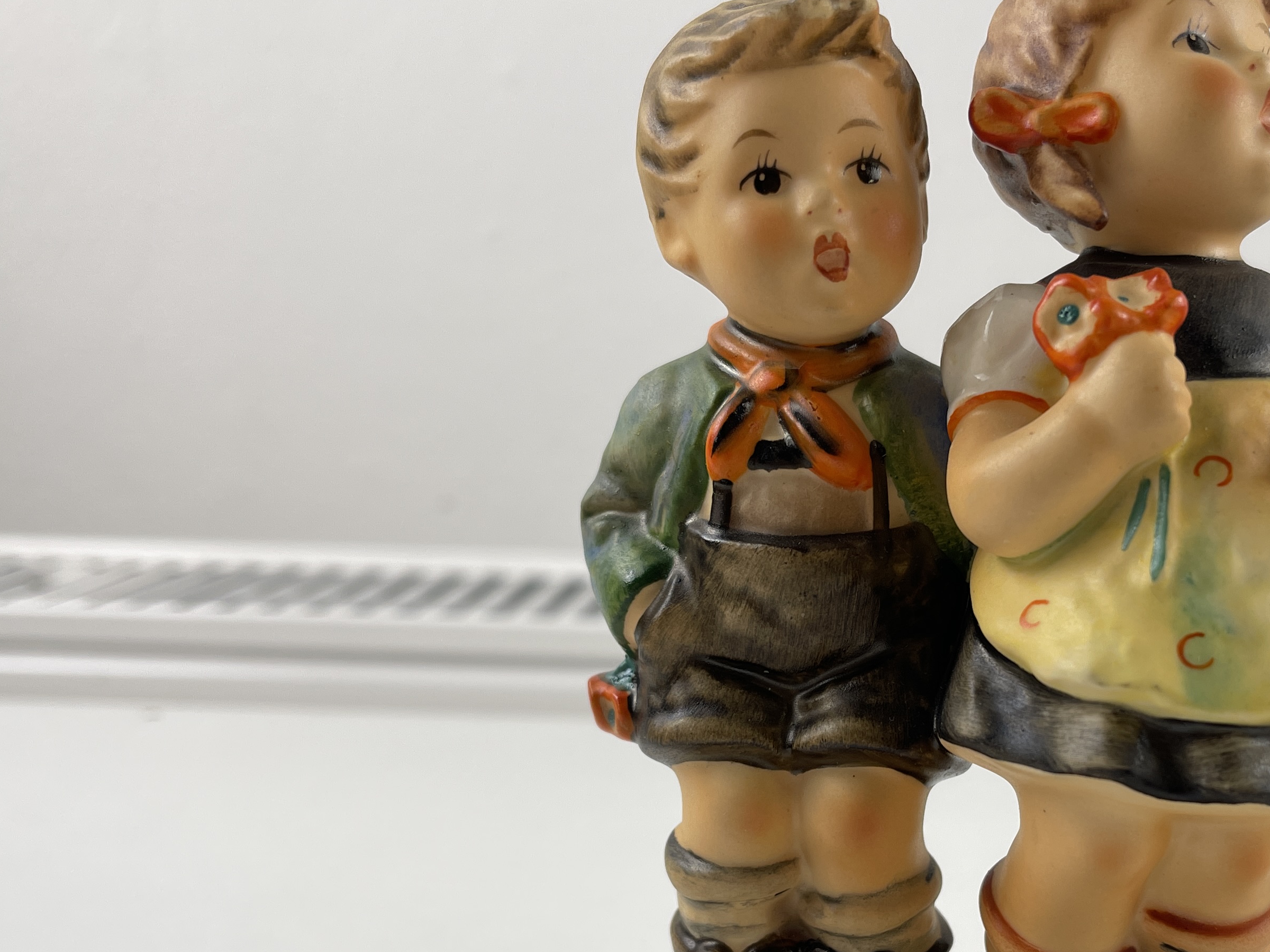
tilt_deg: -12.7
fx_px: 1541
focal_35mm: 42
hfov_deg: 43.9
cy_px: 649
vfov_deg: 34.0
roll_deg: -2.2
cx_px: 884
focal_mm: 5.1
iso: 32
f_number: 1.6
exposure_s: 1/164
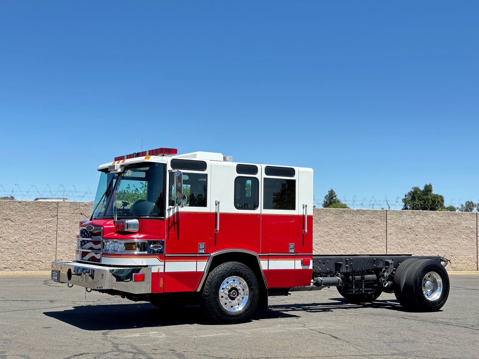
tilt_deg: +2.6
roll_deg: -1.1
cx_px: 240
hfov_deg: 39.7
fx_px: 664
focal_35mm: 48
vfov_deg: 30.3
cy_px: 180
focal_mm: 6.76
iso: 64
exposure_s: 1/2717
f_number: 1.78
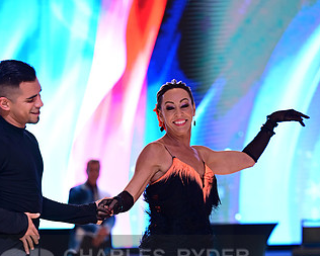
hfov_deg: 9.7
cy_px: 269
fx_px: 1876
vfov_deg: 7.8
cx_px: 126
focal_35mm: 198
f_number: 2.8
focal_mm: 115
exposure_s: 1/500
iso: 2000
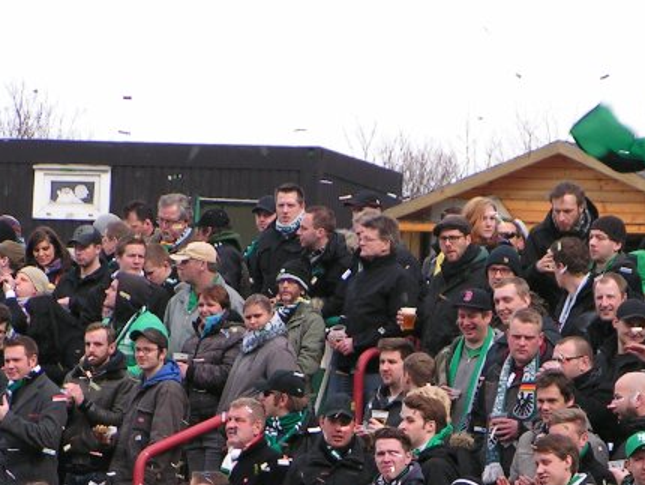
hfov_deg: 6.2
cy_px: 431
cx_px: 468
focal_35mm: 320
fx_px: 5966
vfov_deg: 4.6
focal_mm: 26.3
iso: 50
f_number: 4.5
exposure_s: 1/320
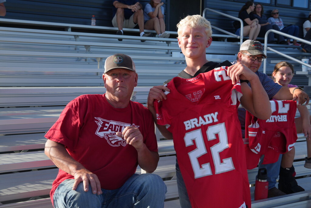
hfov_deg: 46.4
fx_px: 363
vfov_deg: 31.9
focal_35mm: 42
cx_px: 156
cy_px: 104
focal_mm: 28
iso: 100
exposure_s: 1/400
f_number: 4.5
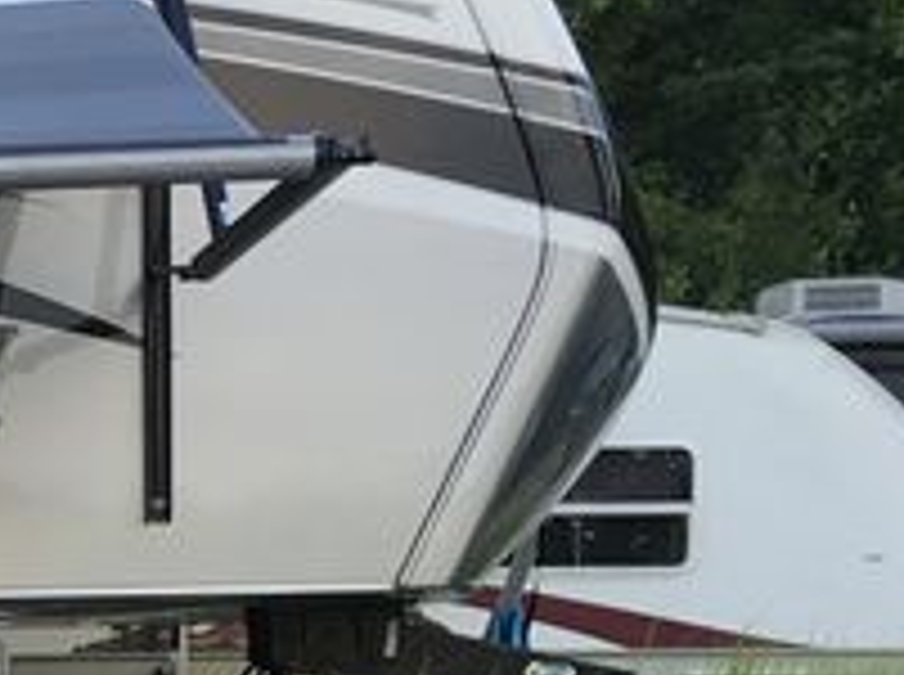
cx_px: -1205
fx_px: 3858
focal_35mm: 148
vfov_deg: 9.8
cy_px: 950
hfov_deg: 11.3
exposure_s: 1/209
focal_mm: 4.15
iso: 25
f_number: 2.2
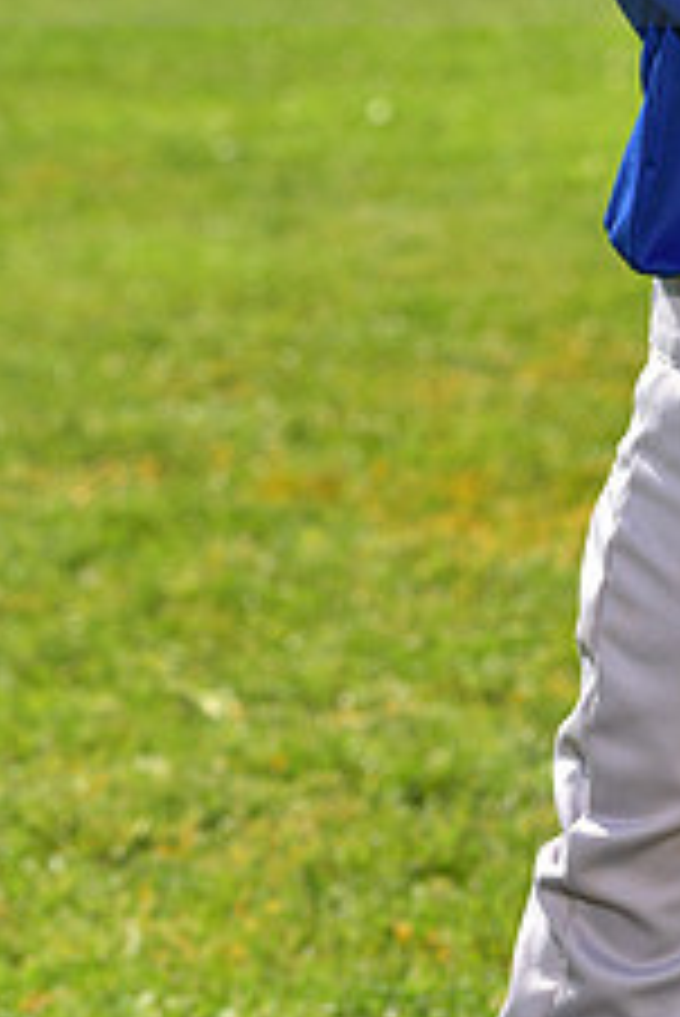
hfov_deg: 5.8
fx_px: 6676
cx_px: 745
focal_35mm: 236
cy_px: -117
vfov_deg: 8.6
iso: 80
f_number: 5.6
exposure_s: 1/250
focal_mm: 92
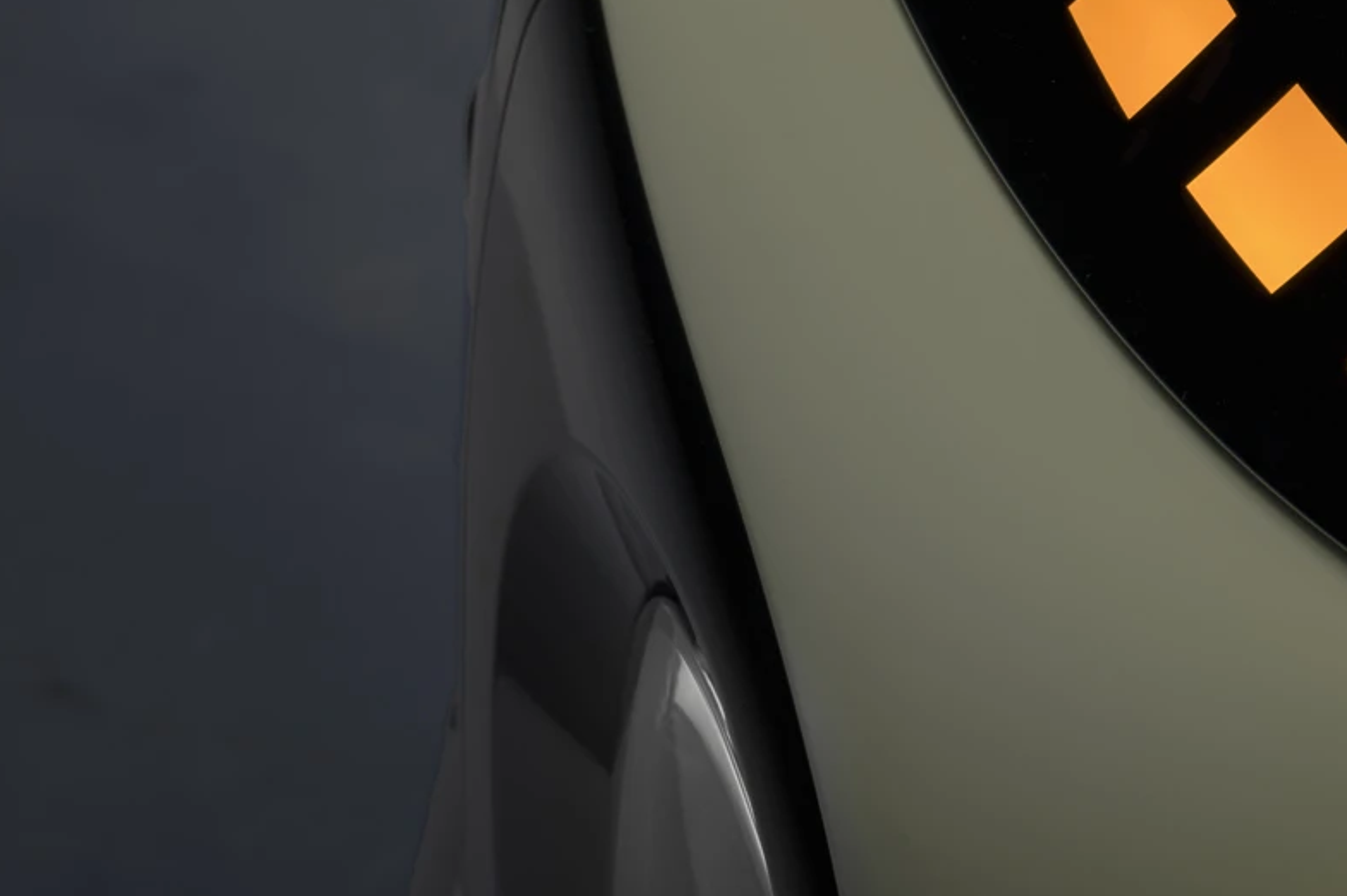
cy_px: -197
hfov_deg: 7.6
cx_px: 1661
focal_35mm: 268
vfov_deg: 5.1
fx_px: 10023
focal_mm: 70
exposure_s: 1/4
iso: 50
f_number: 5.6
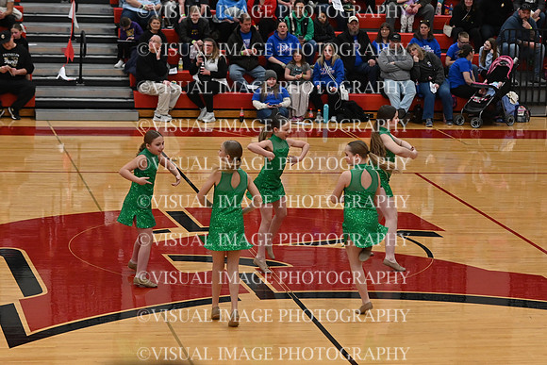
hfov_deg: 17.5
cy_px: 182
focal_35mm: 117
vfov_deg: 11.7
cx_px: 274
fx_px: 1778
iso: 3200
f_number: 4
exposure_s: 1/400
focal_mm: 78
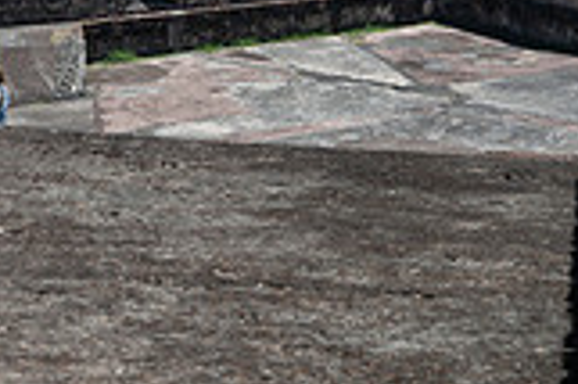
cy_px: -83
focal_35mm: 123
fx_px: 1973
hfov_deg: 16.7
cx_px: 302
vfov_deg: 10.9
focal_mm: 44
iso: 80
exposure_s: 1/125
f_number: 8
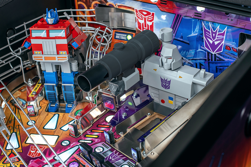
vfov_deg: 27.0
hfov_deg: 39.6
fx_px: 349
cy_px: 84
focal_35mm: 50
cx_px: 126
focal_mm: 50
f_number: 6.3
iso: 320
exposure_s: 1/40
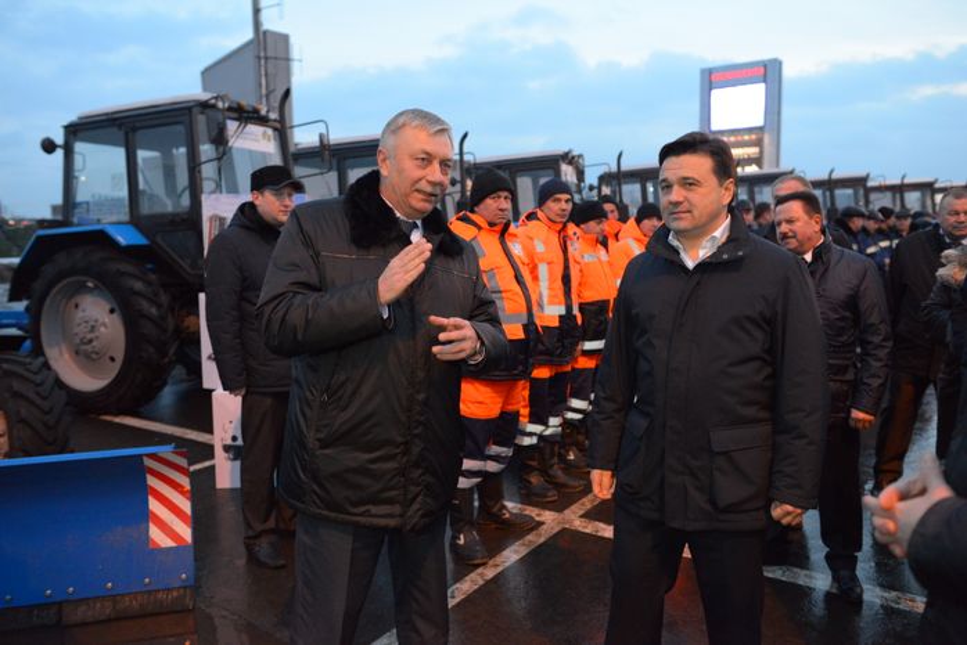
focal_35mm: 28
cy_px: 322
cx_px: 484
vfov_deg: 46.4
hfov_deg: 65.5
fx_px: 752
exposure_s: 1/320
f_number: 3.2
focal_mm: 28
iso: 5000
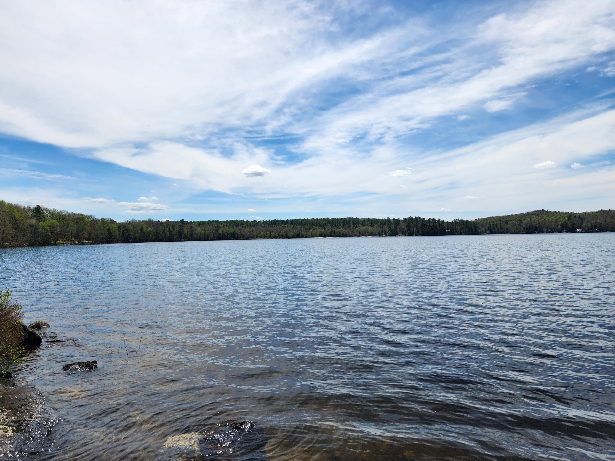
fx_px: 426
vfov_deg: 56.8
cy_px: 225
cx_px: 295
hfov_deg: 71.6
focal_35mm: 24
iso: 20
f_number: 1.8
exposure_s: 1/3589
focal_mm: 5.4
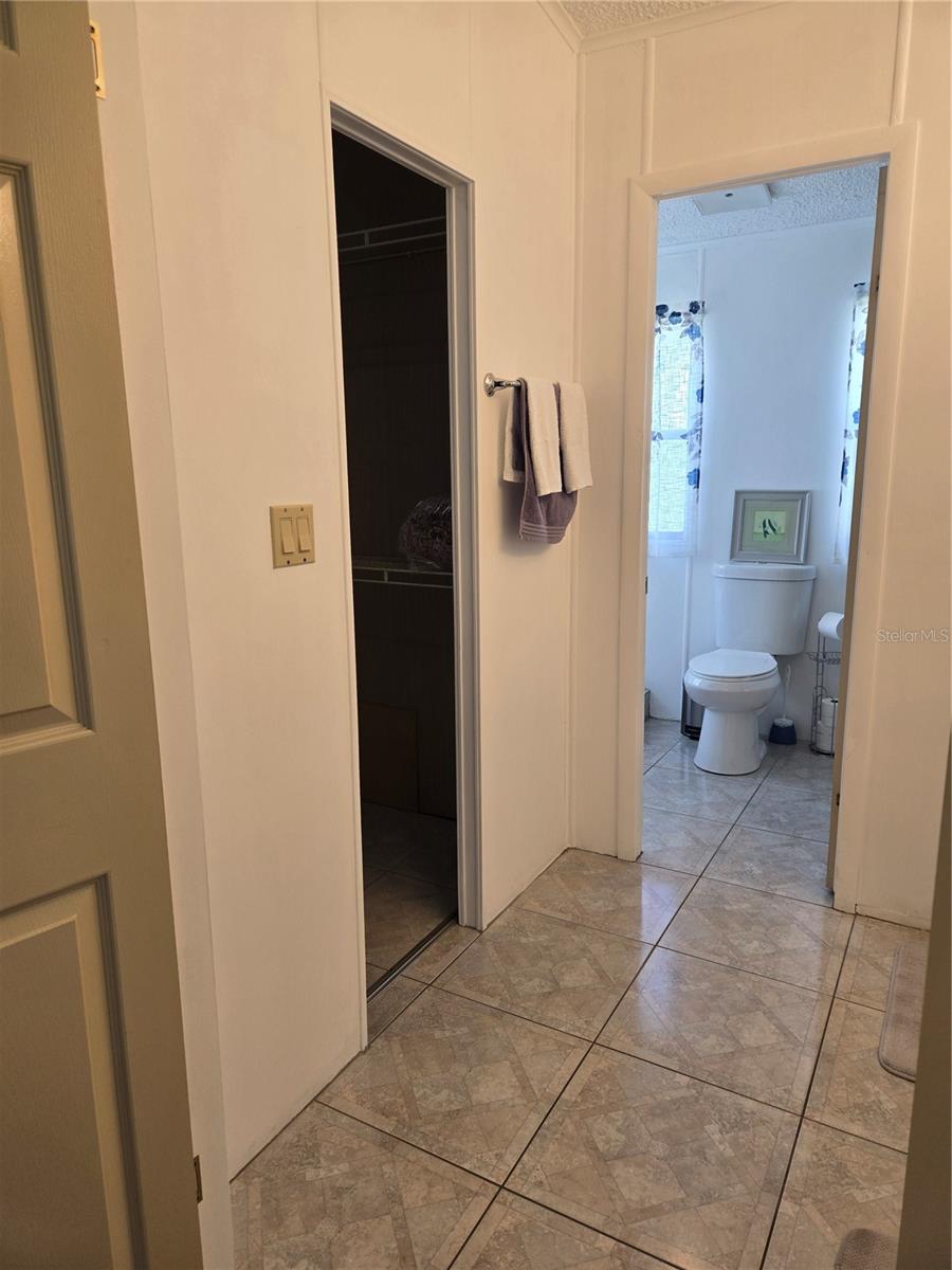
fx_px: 843
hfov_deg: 58.9
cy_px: 635
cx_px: 476
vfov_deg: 73.9
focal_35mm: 23
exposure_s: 1/120
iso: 64
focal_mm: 5.4
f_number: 1.8
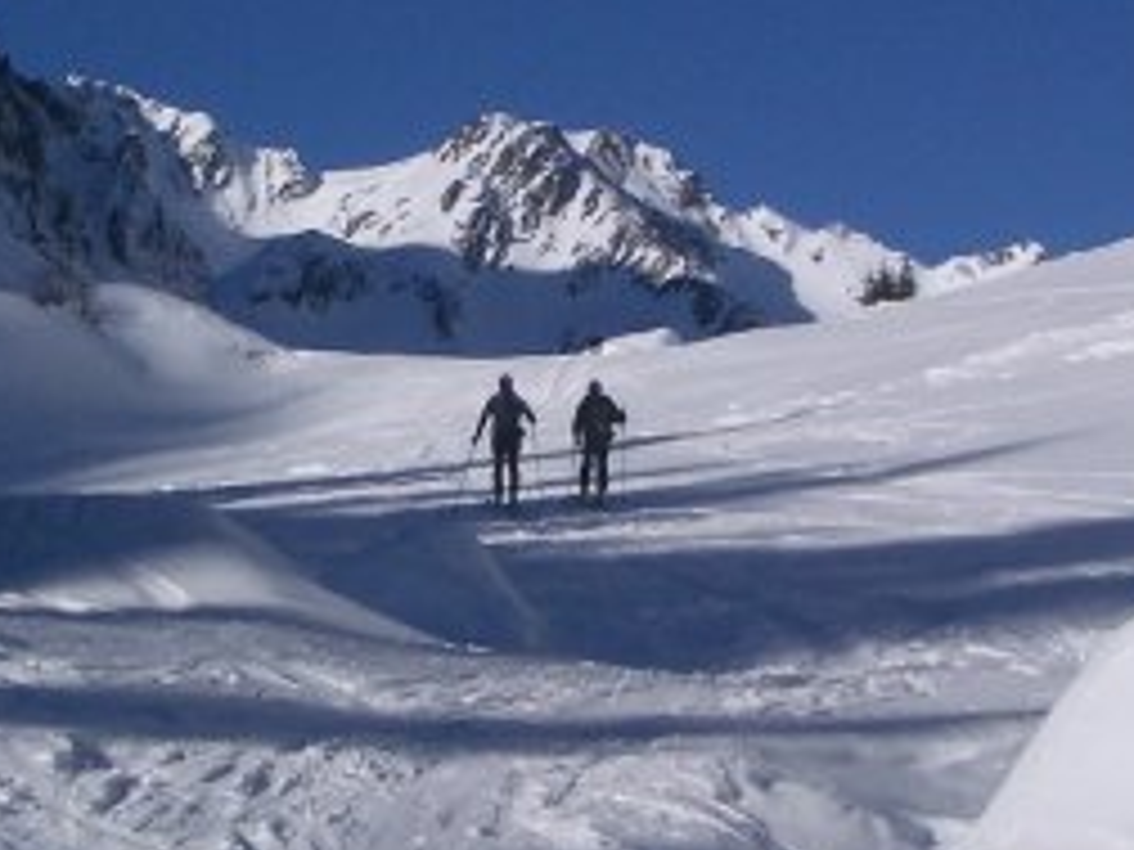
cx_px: 405
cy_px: 247
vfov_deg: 13.3
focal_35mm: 111
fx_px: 3636
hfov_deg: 17.7
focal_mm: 5.8
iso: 50
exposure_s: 1/2000
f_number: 4.3
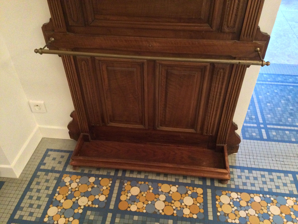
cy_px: 112
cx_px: 149
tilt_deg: -42.1
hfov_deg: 58.4
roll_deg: -1.2
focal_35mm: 31
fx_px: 267
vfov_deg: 45.4
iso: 500
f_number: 2.4
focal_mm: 3.3
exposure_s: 1/17
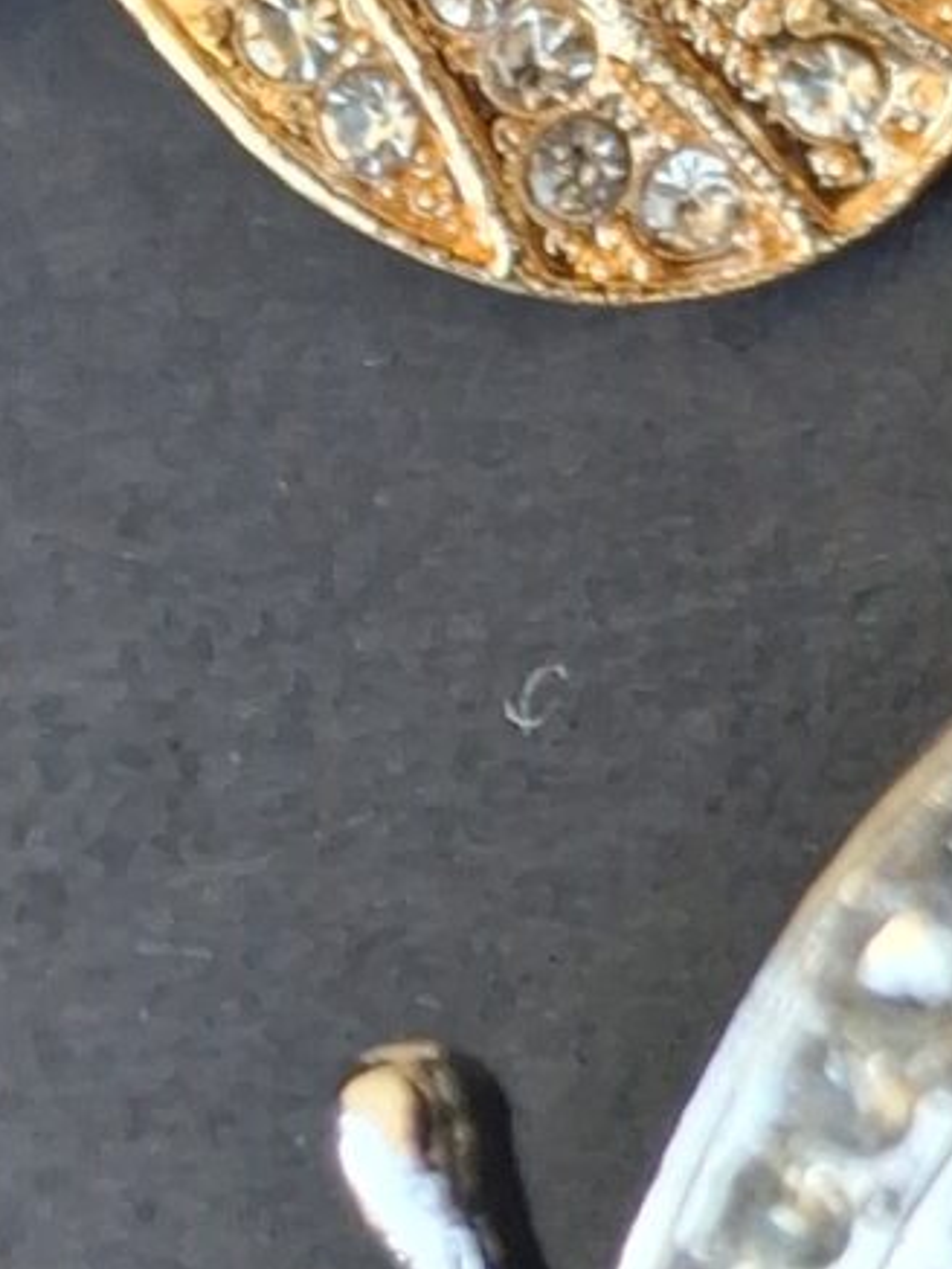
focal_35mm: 158
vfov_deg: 12.5
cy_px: 877
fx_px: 5791
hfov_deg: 9.4
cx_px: 244
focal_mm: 4
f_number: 1.8
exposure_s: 1/120
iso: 80
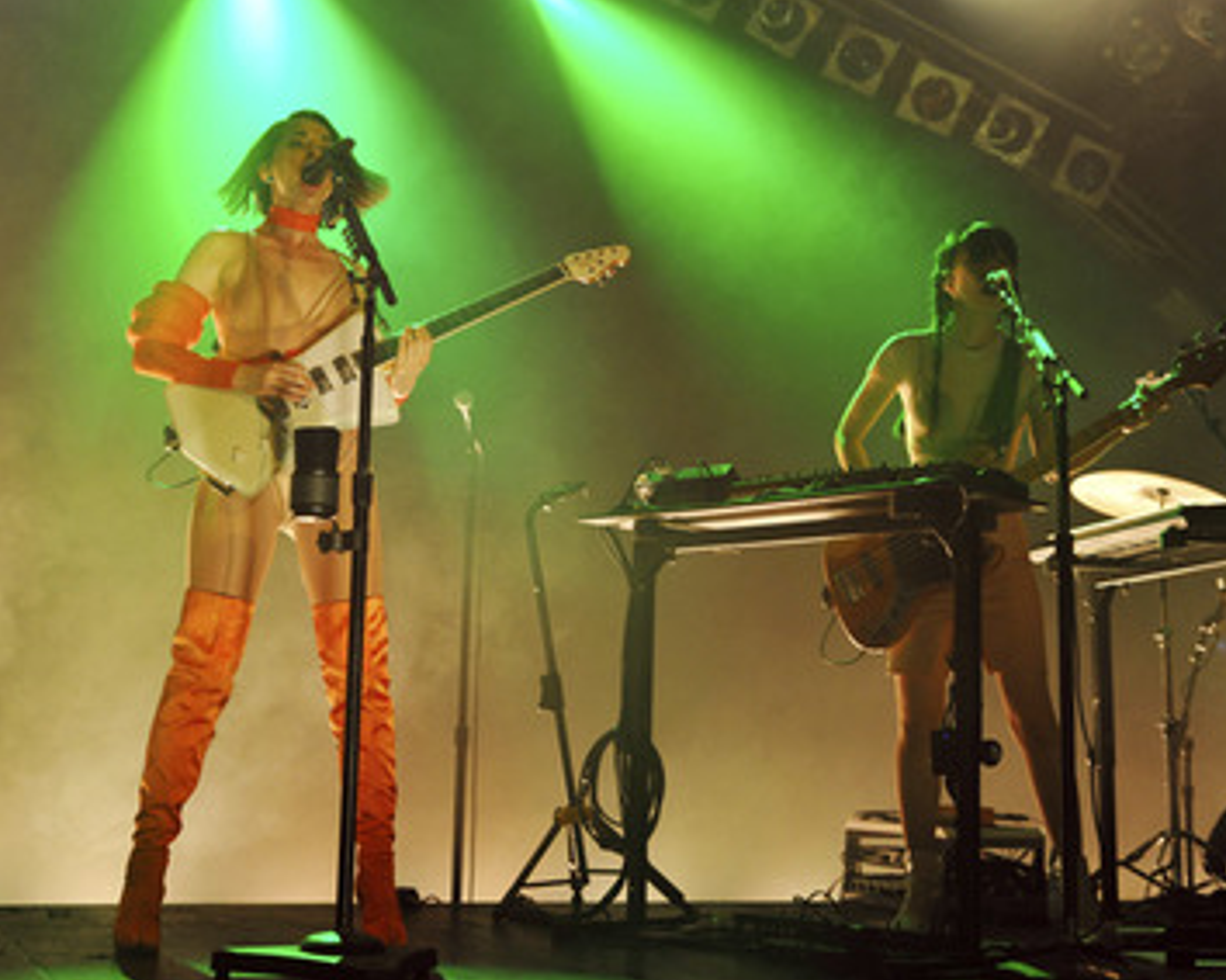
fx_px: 1560
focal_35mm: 43
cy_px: 474
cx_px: 611
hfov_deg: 42.9
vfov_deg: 34.9
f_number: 4
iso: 1600
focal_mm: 36
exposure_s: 1/250
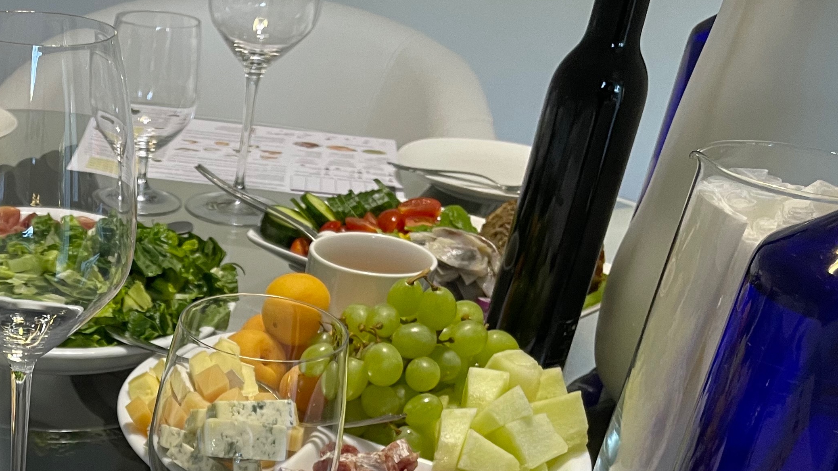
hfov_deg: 35.5
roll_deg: -2.9
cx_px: 75
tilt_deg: -35.0
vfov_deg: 20.2
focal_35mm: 55
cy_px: 588
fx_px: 1222
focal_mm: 4.2
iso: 100
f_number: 1.6
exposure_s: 1/50
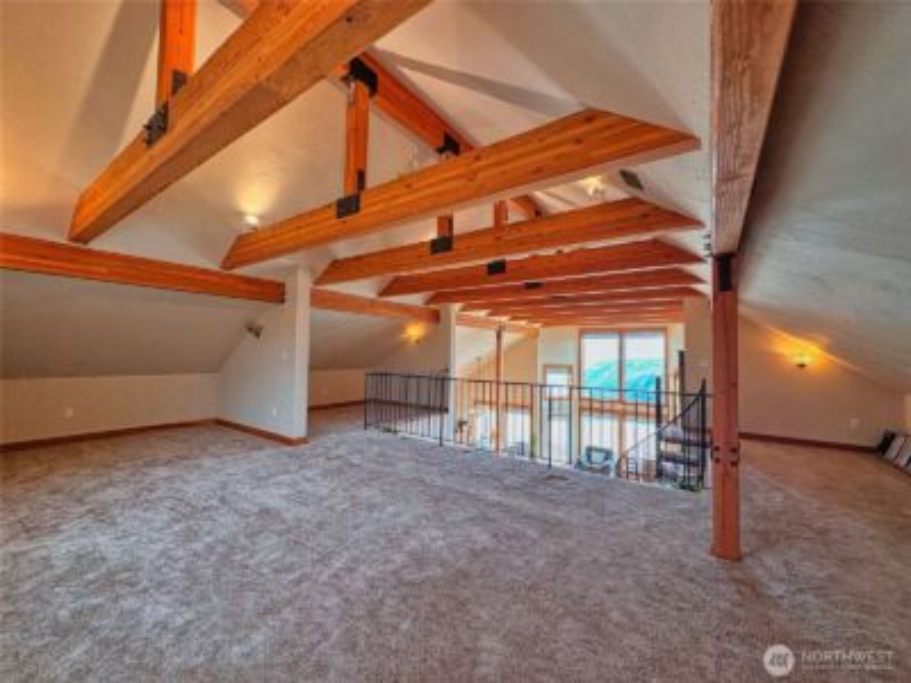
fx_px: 368
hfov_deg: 102.1
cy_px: 342
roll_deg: -1.4
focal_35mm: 14
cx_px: 456
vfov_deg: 85.7
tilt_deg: +2.0
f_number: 2.2
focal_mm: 2.2
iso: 100
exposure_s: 1/120
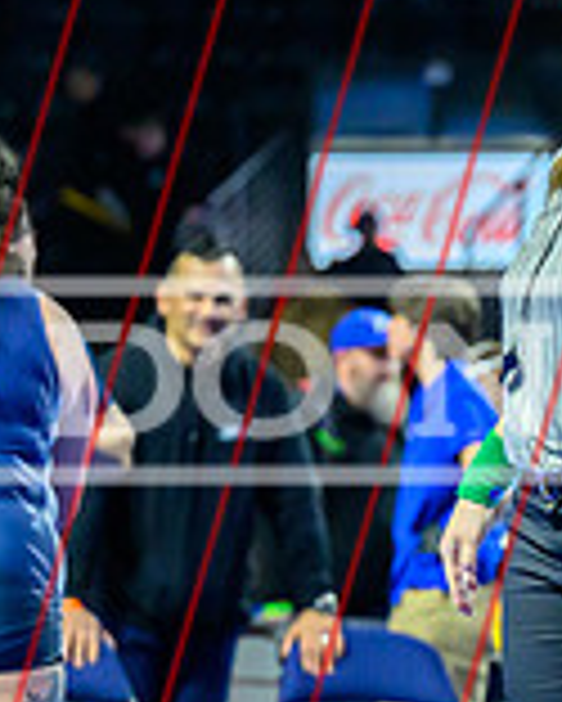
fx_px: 6896
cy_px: 470
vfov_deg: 5.8
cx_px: 631
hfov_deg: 4.7
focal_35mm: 332
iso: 4000
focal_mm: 79
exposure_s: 1/1000
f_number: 2.8
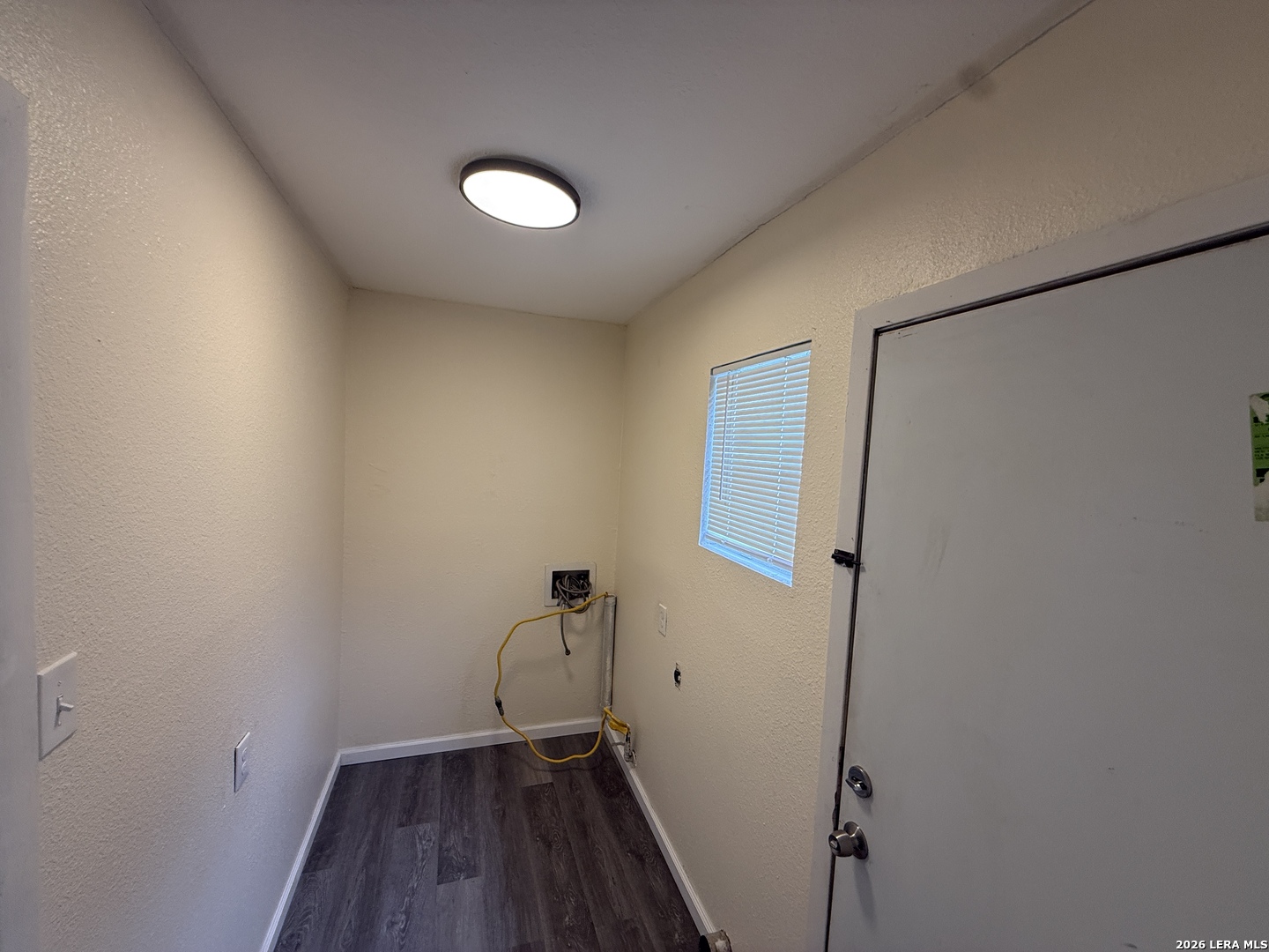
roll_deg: -3.4
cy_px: 476
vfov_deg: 85.7
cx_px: 634
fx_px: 513
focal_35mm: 14
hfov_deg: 102.1
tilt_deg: -3.3
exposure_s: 1/120
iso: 125
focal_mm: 2.22
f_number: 2.2
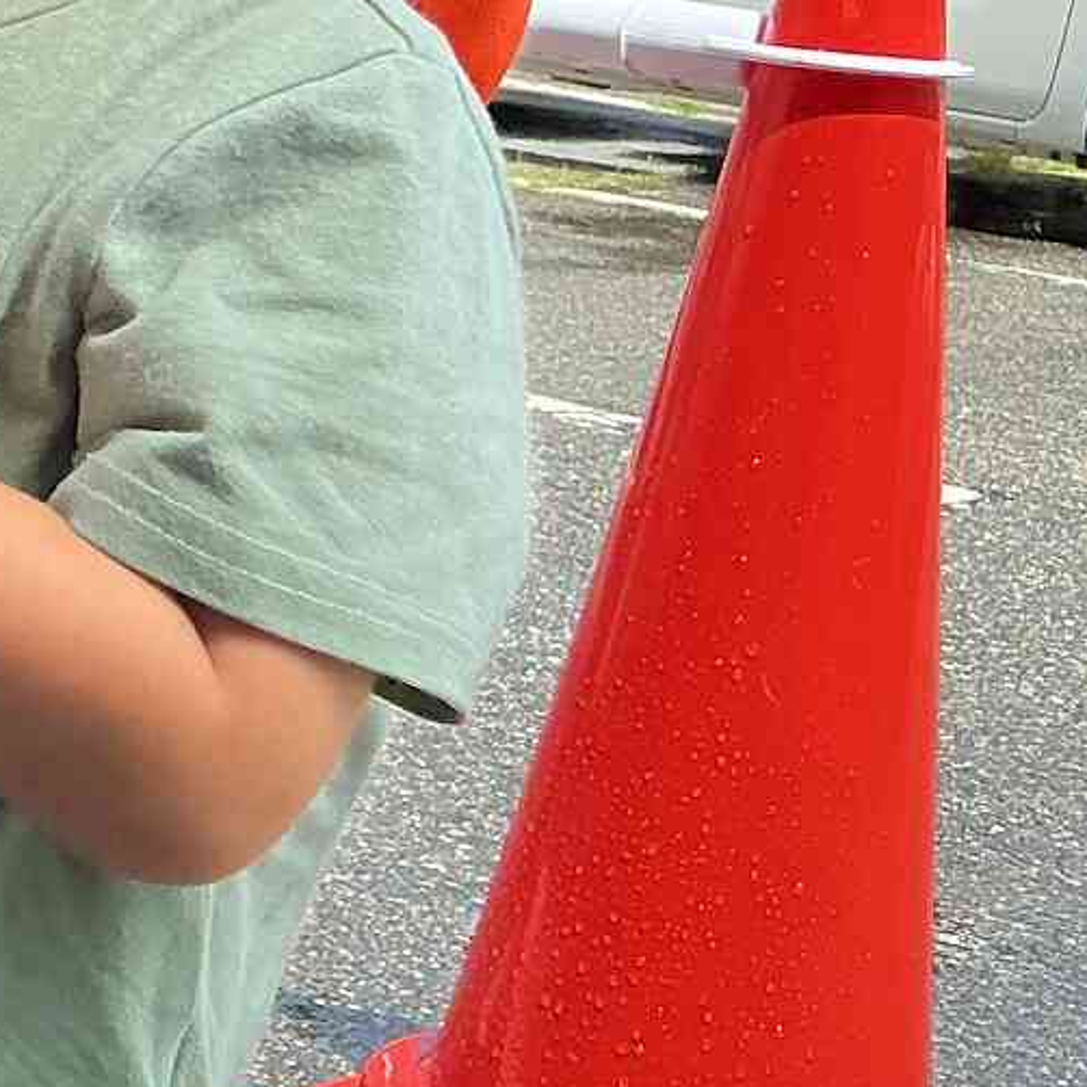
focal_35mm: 103
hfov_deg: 14.5
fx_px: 3659
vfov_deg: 16.6
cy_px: 78
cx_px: -966
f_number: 1.8
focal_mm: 3
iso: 25
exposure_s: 1/929
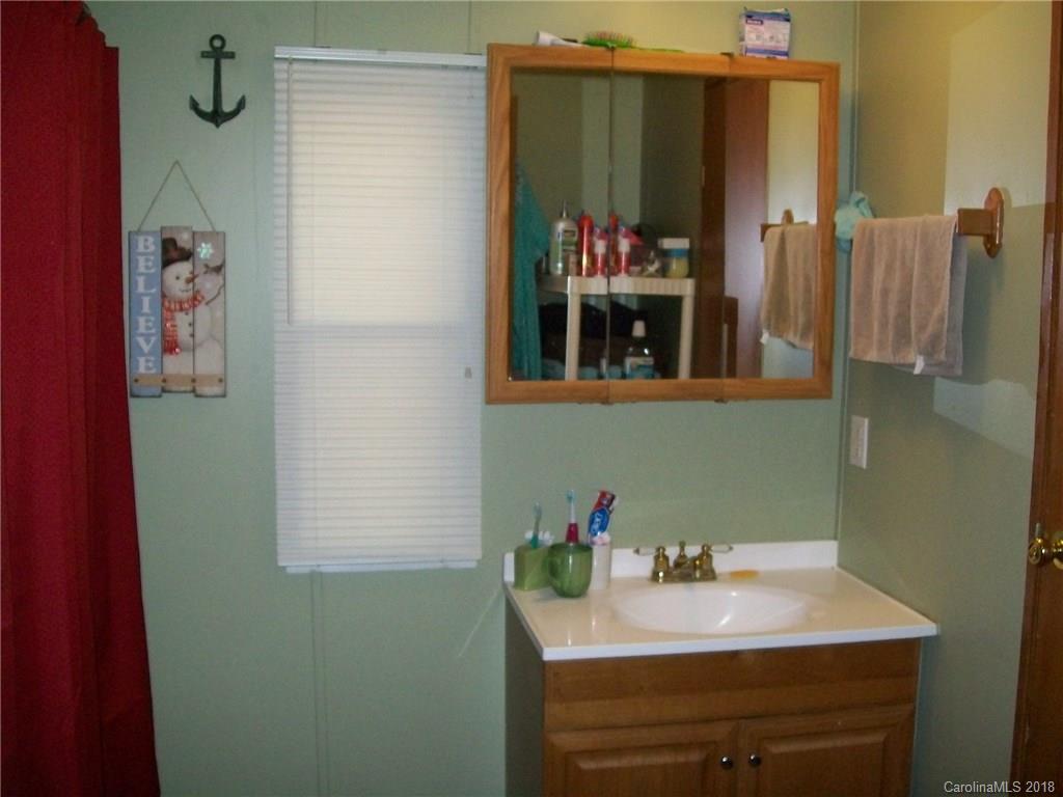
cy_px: 398
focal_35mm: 36
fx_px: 1106
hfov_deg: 51.4
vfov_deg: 39.7
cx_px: 532
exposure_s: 1/60
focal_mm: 6
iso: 160
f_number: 2.7
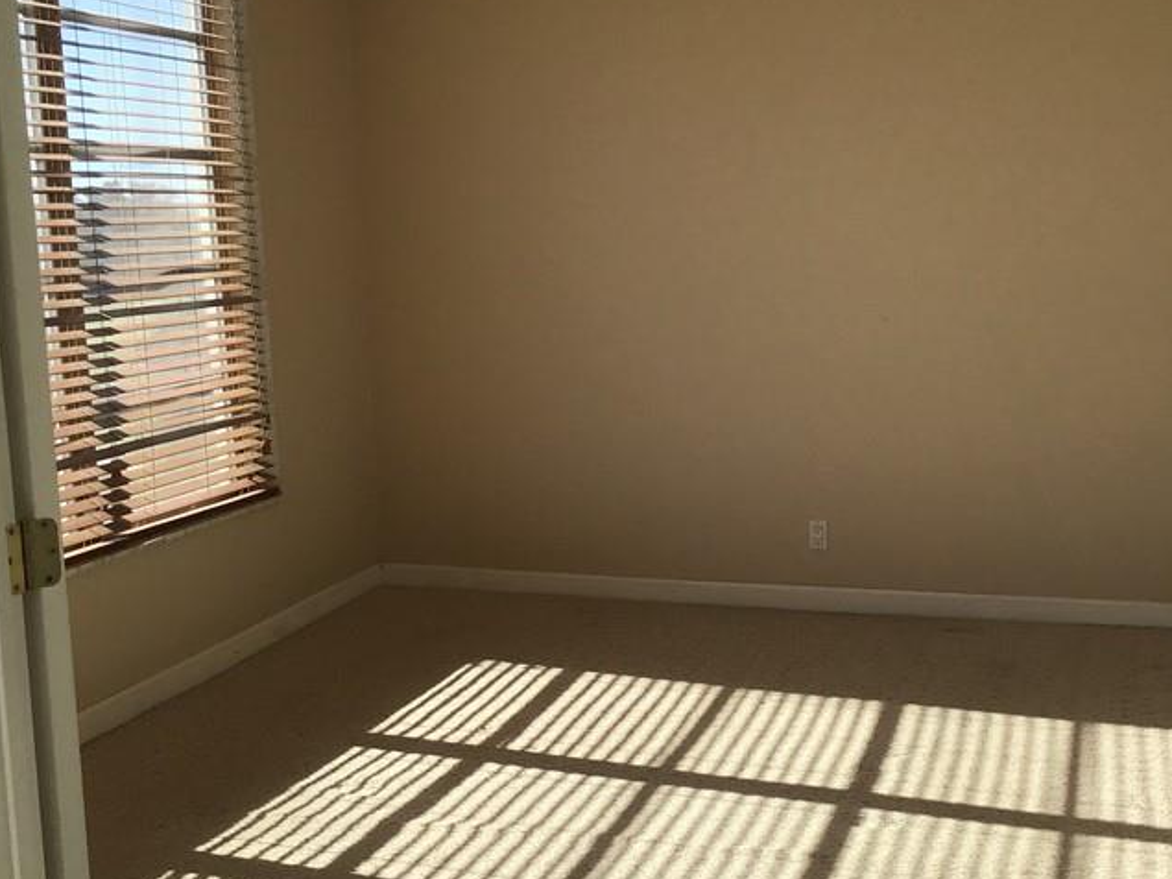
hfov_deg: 38.0
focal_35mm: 50
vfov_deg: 29.0
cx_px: 716
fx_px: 1693
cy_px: 536
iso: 25
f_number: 2.4
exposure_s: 1/604
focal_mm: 3.3
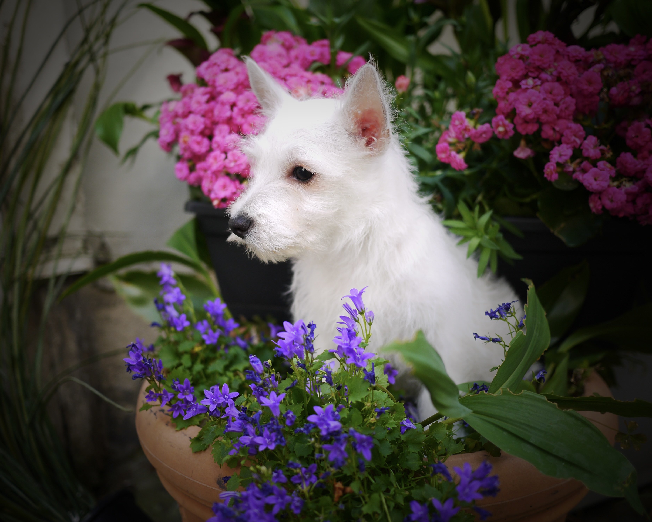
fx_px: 811
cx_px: 305
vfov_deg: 35.7
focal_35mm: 42
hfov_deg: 43.8
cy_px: 259
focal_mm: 20
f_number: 1.7
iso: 160
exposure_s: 1/640
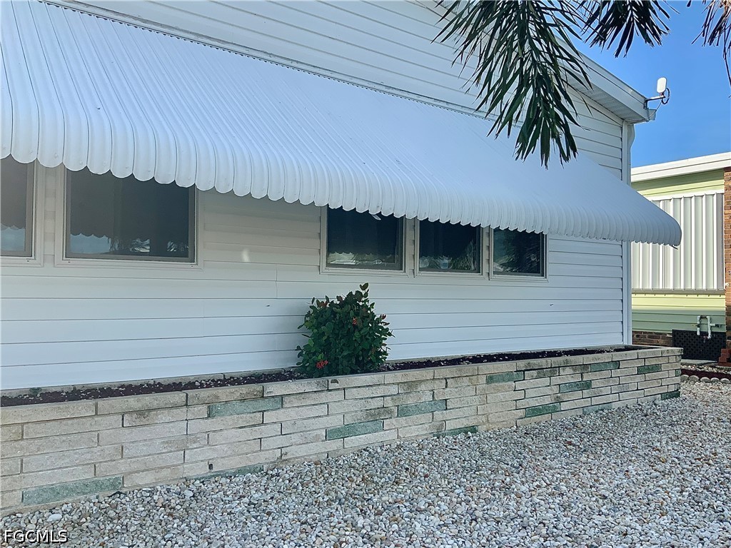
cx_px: 366
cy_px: 274
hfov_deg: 61.7
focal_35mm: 29
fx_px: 612
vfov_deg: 48.2
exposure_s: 1/683
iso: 16
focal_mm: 3
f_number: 1.8
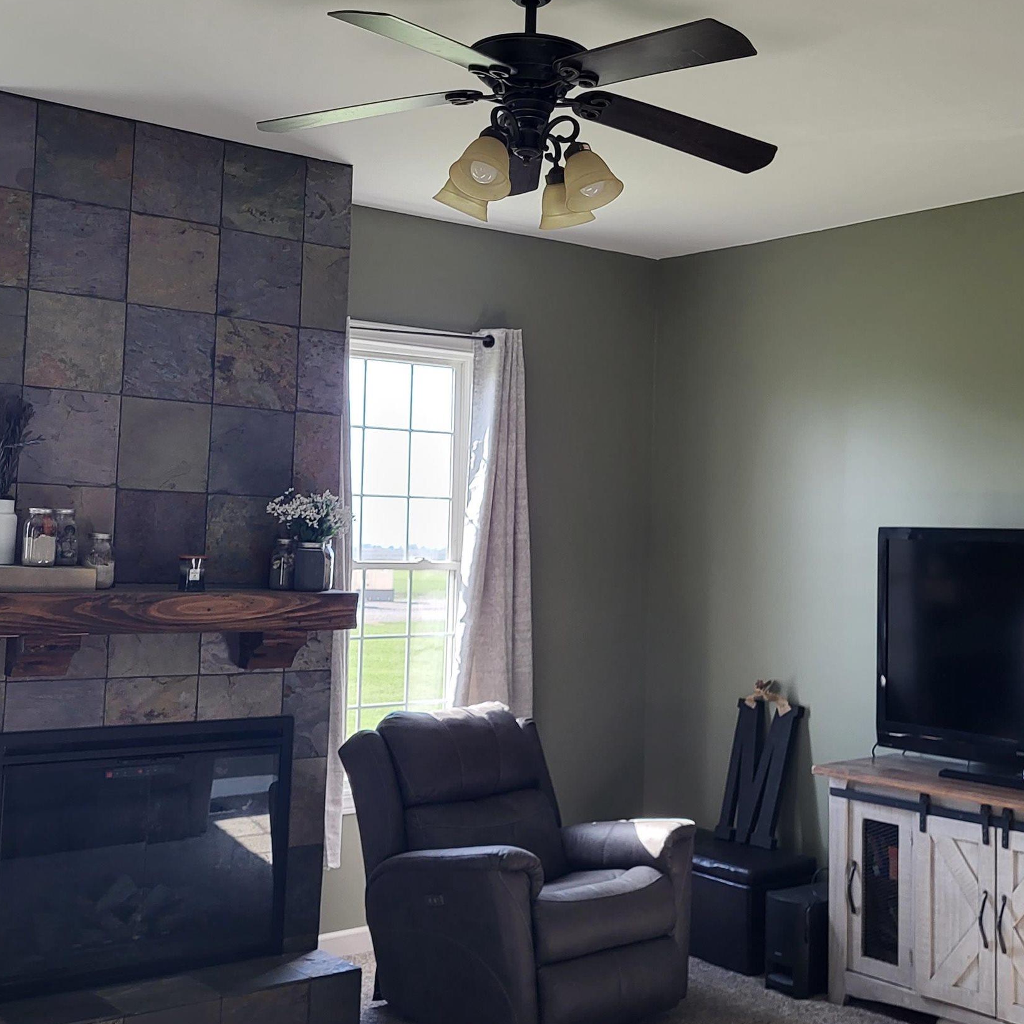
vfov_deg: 39.1
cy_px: 463
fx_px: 1439
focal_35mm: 43
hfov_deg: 38.9
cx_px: 652
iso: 125
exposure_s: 1/120
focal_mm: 5.4
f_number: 1.8
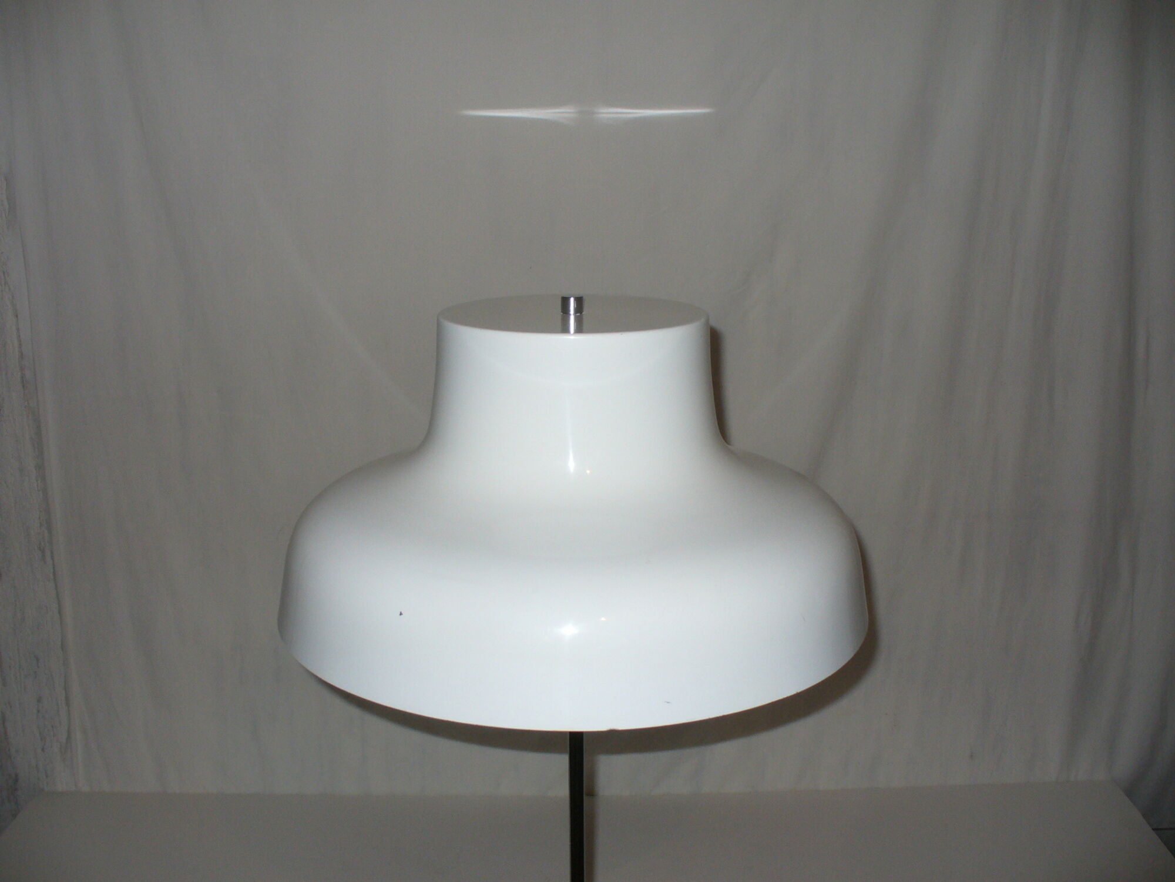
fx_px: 1256
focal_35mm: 37
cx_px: 588
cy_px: 441
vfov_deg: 38.7
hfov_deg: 50.1
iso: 100
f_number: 2.8
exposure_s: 1/30
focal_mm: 6.1
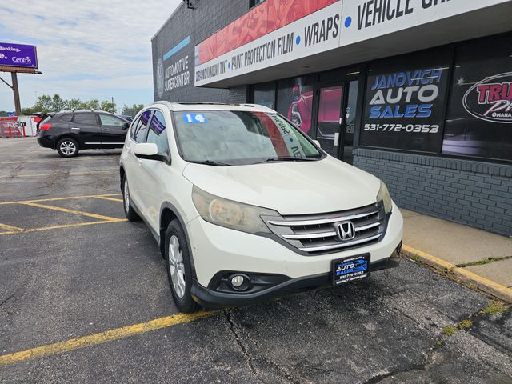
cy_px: 192
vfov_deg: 58.9
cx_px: 256
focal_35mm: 23
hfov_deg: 73.9
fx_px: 340
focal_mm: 6.3
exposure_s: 1/580
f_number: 1.7
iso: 10
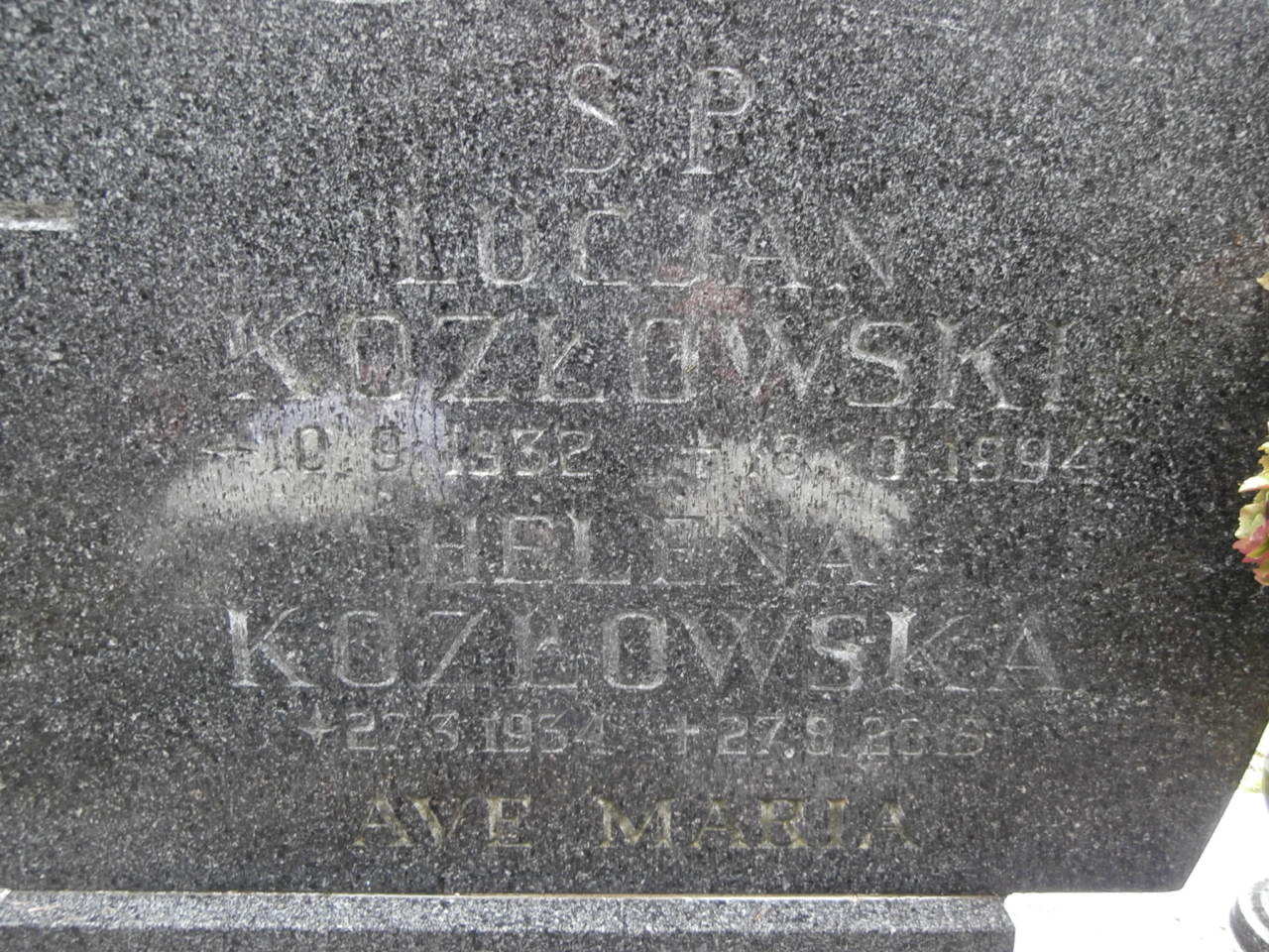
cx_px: 634
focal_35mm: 24
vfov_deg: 56.8
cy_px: 476
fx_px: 880
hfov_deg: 71.6
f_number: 3
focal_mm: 4.2
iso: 200
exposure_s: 1/13
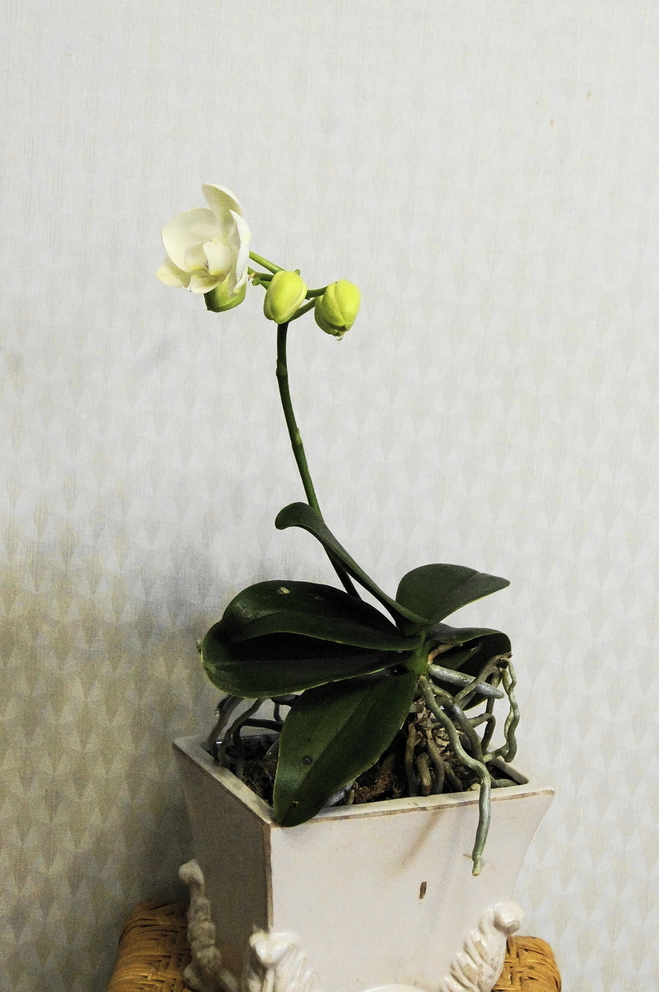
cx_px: 330
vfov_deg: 27.0
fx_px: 2065
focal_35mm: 75
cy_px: 496
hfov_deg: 18.1
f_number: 7.1
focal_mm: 50
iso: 3200
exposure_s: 1/250
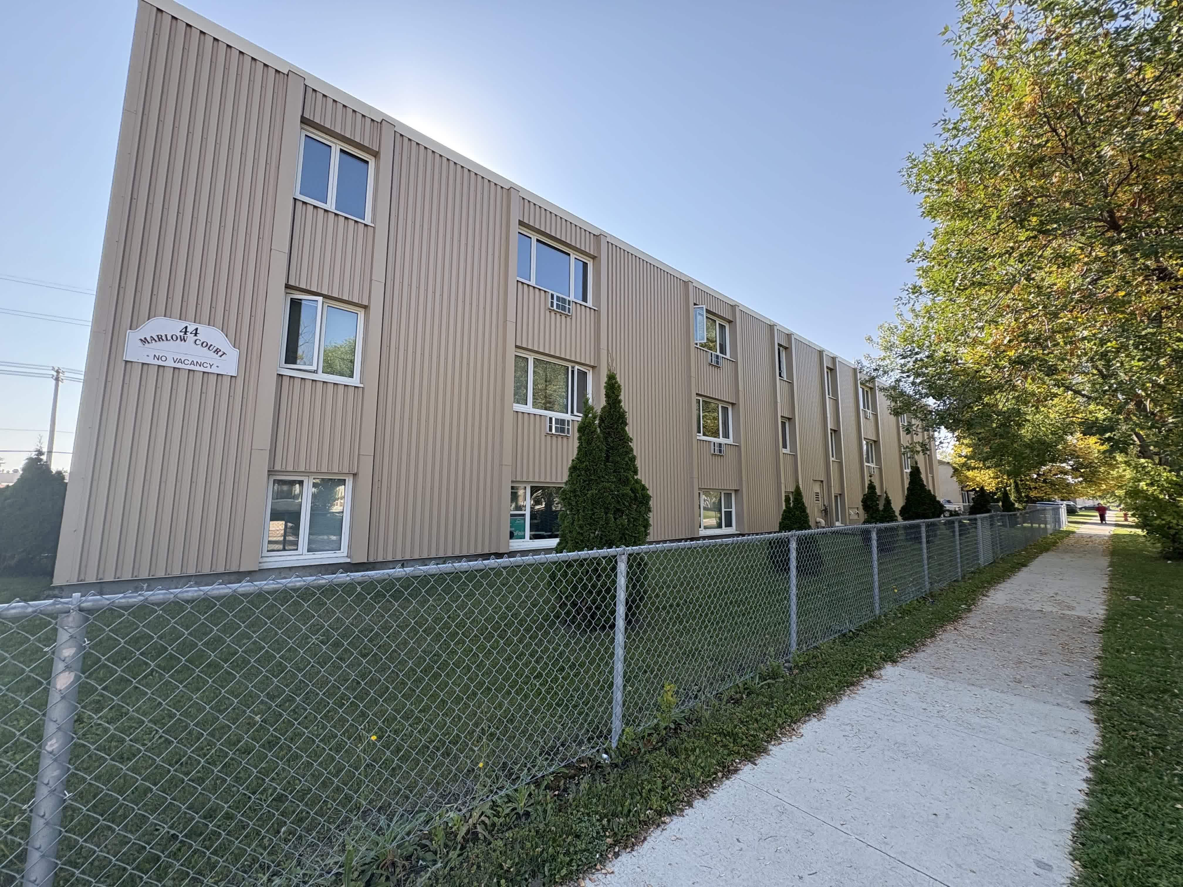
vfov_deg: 85.7
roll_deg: -0.6
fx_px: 478
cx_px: 592
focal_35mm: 14
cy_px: 444
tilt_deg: +8.4
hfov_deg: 102.1
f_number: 2.2
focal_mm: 2.22
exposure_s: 1/456
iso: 64
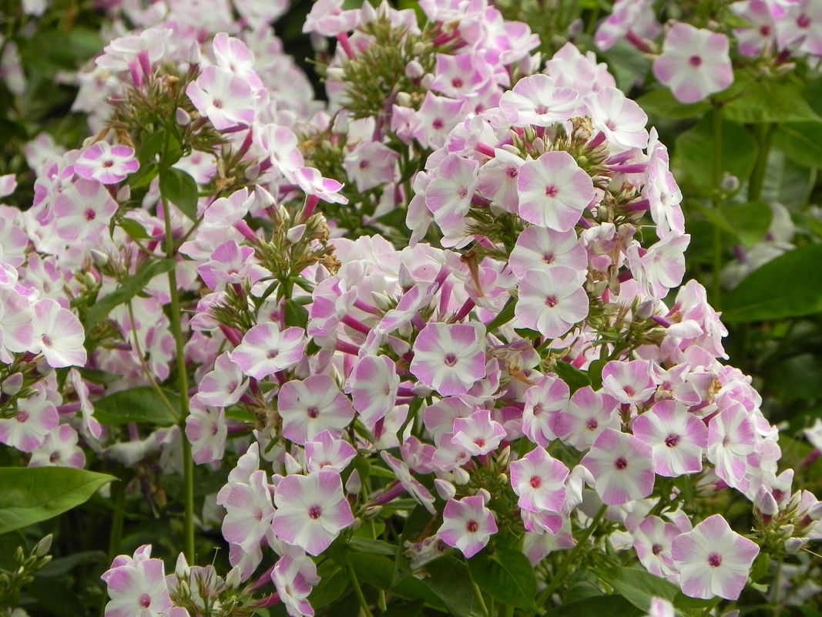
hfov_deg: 5.9
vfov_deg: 4.4
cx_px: 411
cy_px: 308
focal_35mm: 337
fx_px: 8002
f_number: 5
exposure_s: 1/320
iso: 160
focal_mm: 59.9
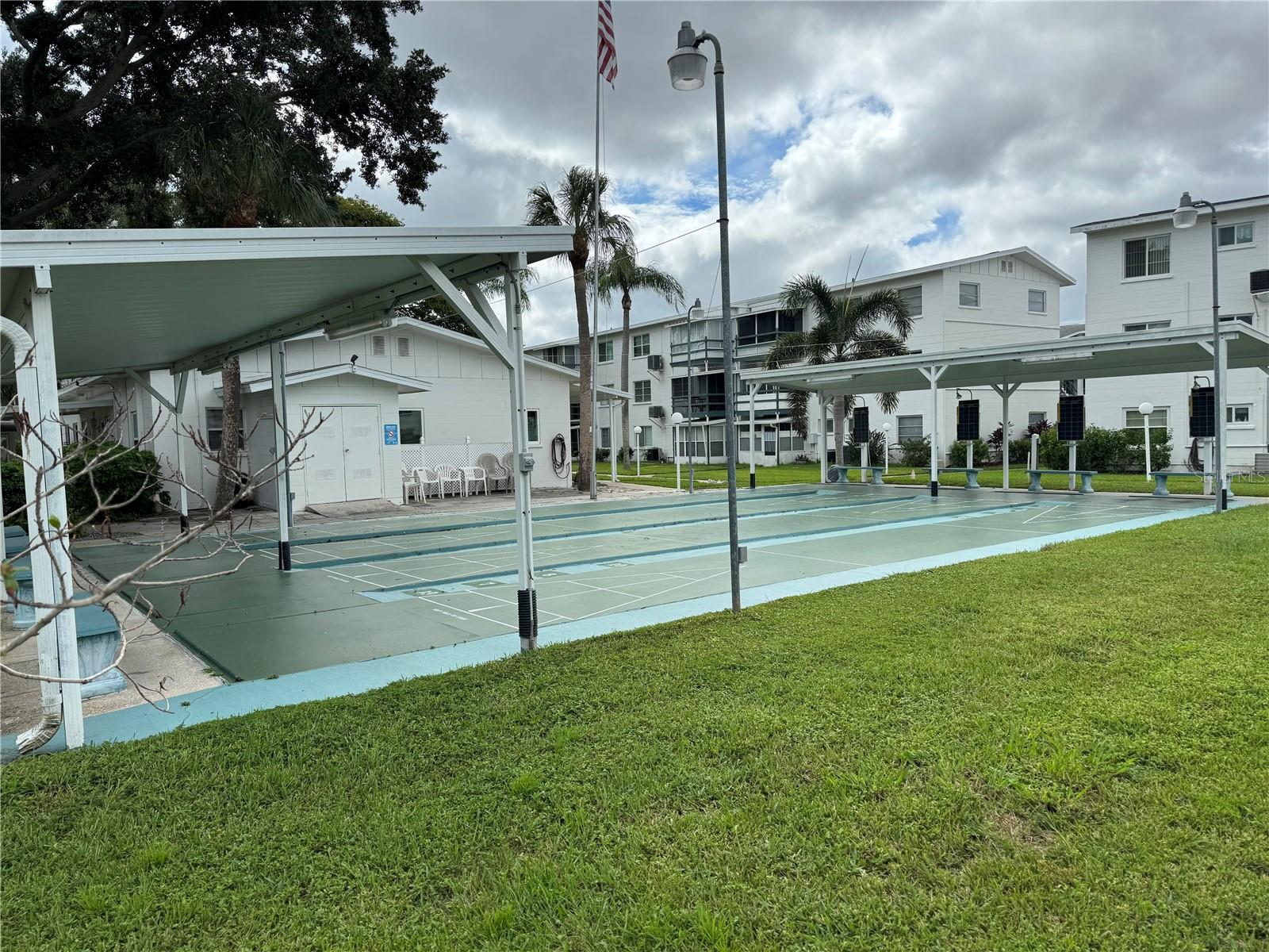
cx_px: 634
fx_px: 880
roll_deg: +2.4
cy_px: 476
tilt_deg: -2.6
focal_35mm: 24
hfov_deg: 71.6
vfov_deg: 56.8
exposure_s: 1/3413
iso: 80
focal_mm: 6.86
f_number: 1.78
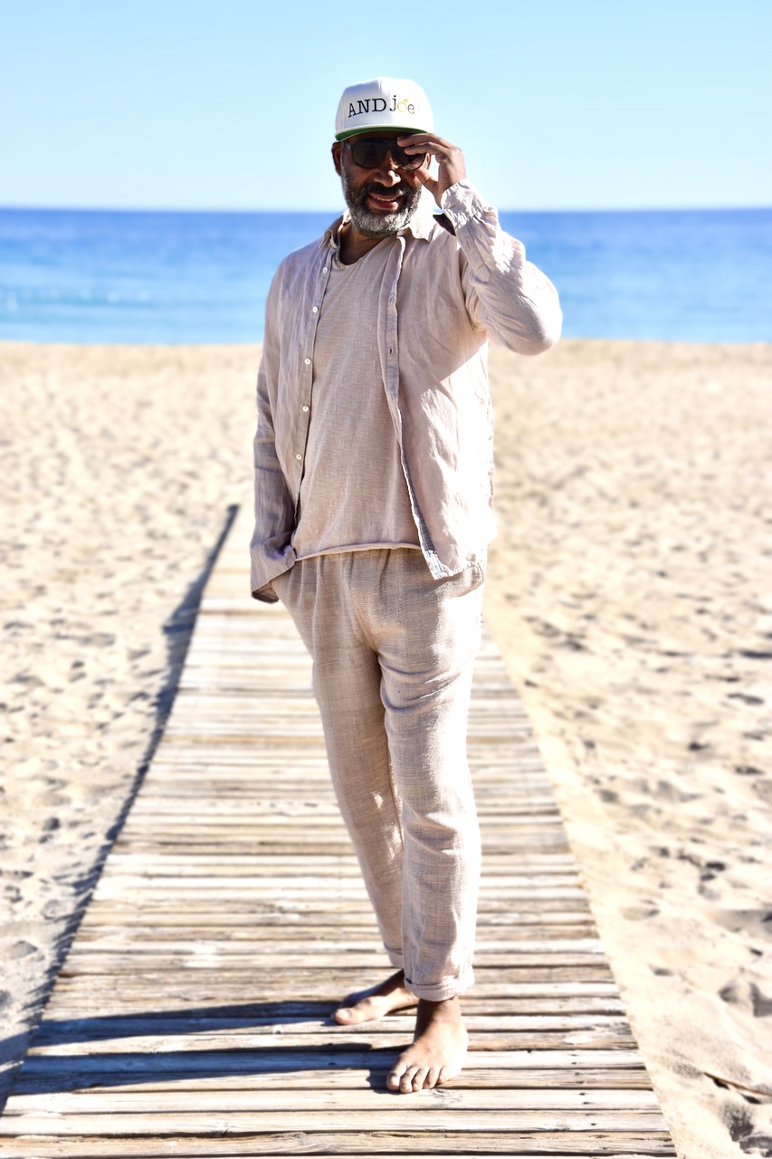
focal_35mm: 75
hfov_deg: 18.2
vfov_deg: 27.0
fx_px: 2413
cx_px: 386
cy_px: 580
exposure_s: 1/500
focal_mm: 50
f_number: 8
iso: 140
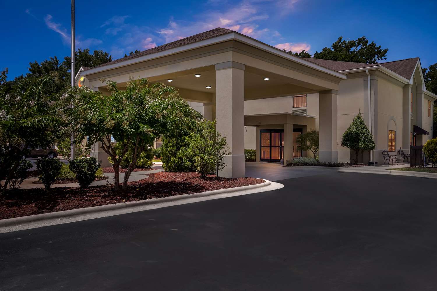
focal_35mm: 29
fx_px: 352
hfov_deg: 63.7
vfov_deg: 45.0
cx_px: 218
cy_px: 146
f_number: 8
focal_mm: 29
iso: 250
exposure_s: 1/160
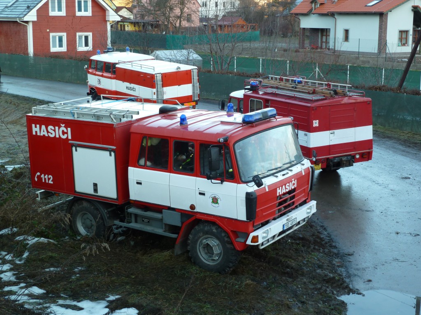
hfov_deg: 34.9
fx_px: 669
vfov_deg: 26.6
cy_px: 158
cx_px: 210
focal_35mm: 55
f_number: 3.9
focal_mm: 9.1
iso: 80
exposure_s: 1/40
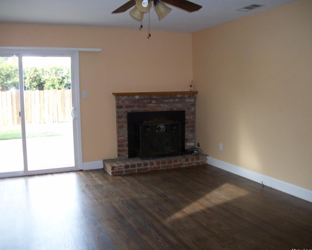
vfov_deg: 43.3
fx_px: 314
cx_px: 144
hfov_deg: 52.8
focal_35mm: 34
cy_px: 126
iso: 160
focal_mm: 5.7
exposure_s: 1/60
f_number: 2.9
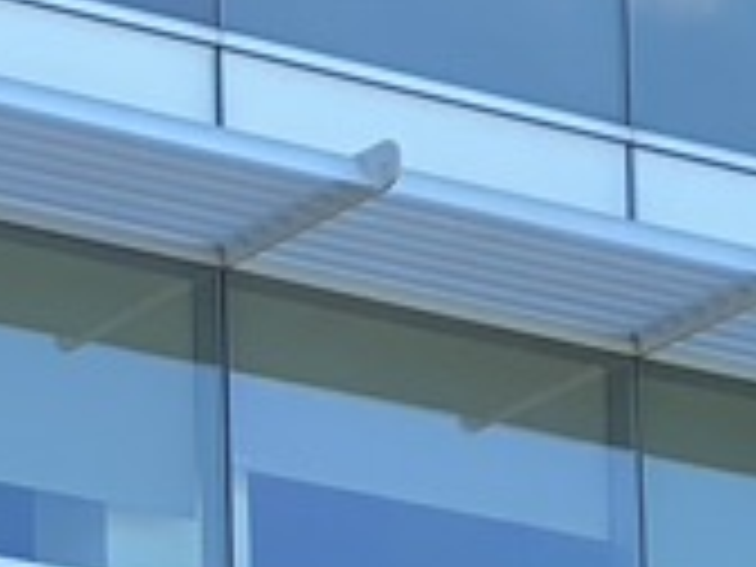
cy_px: 1490
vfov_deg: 4.6
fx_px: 6923
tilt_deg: +9.9
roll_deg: +0.7
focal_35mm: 317
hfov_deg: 6.2
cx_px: -27
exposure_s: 1/381
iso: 20
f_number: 2
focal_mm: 6
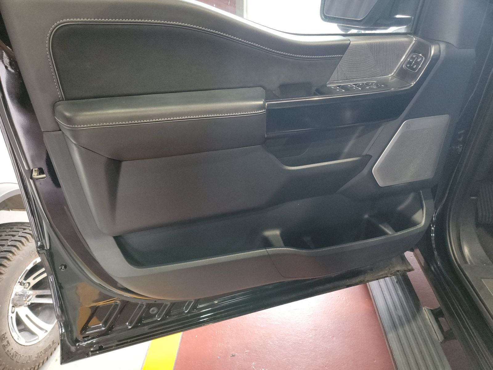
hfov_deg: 71.6
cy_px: 185
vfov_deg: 56.8
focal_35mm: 24
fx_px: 342
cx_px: 246
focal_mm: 6.7
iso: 1187
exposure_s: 1/59
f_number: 1.8
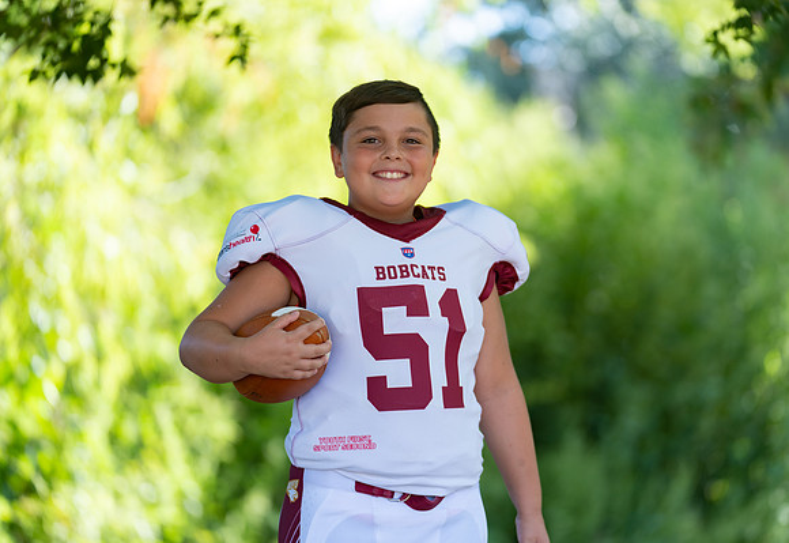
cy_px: 265
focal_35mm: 147
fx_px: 3256
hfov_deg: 13.8
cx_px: 418
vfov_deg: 9.5
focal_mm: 138
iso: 160
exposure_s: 1/320
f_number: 2.8
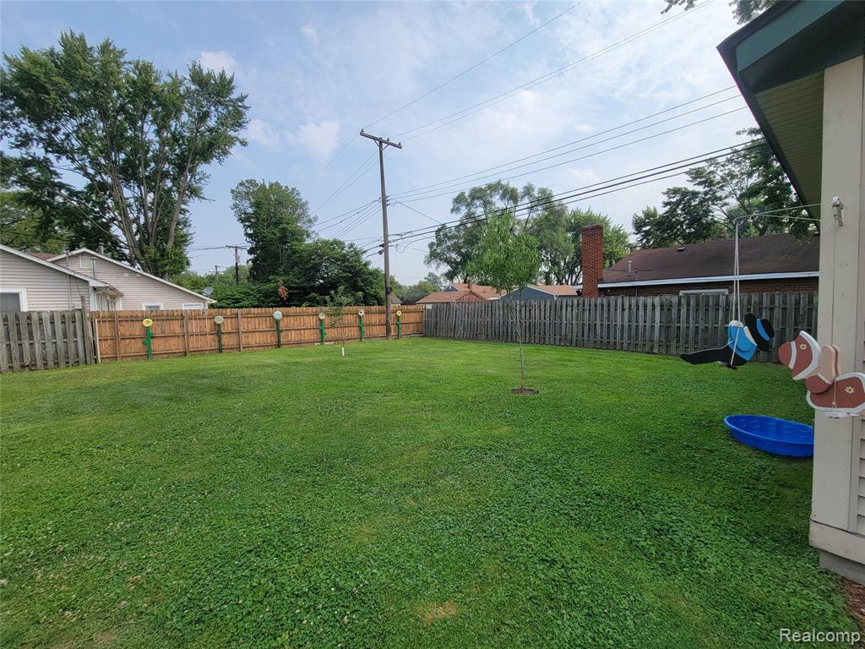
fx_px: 325
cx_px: 432
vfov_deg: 89.9
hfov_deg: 106.2
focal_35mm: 13
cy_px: 324
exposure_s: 1/1517
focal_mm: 2.2
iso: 50
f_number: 2.2
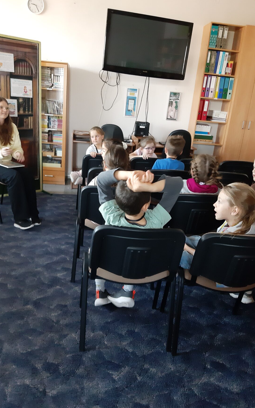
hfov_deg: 43.1
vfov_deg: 64.6
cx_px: 116
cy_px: 206
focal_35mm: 29
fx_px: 322
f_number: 1.7
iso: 500
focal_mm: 3.93
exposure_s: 1/25
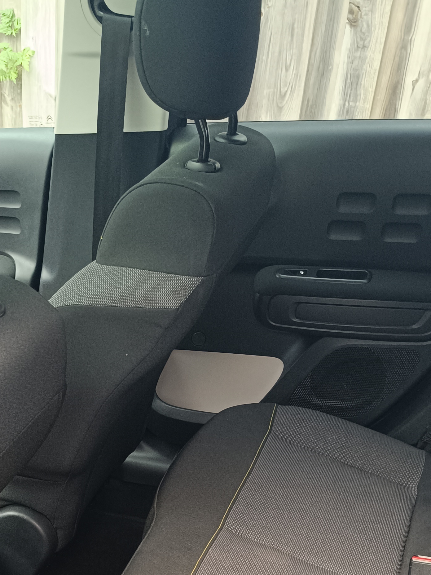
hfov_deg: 26.8
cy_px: 627
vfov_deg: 32.1
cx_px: 59
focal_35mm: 53
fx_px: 880
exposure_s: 1/50.1
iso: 493
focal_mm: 5.59
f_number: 1.88
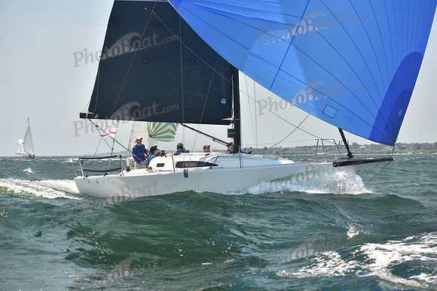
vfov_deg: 18.2
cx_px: 218
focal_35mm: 75
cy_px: 146
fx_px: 911
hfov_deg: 27.0
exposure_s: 1/640
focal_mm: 75
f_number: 4.5
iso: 250
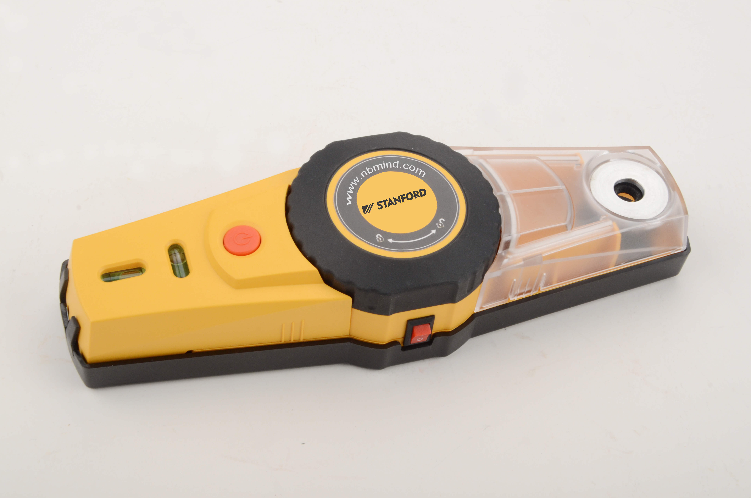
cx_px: 376
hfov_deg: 29.9
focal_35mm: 68
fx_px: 1405
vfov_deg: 20.1
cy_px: 249
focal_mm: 45
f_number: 20
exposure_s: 1/200
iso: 400
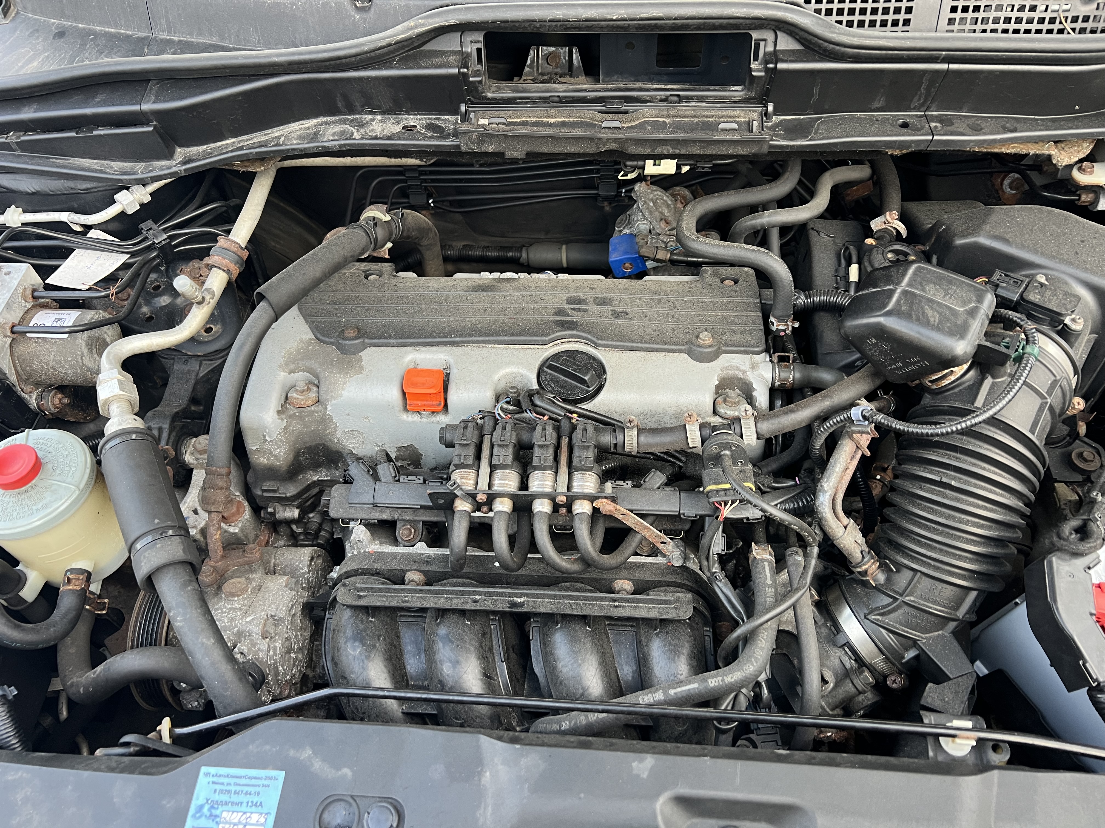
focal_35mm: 26
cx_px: 552
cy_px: 414
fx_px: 830
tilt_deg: -53.9
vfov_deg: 53.1
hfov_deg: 67.3
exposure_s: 1/77
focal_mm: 5.7
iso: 125
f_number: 1.5
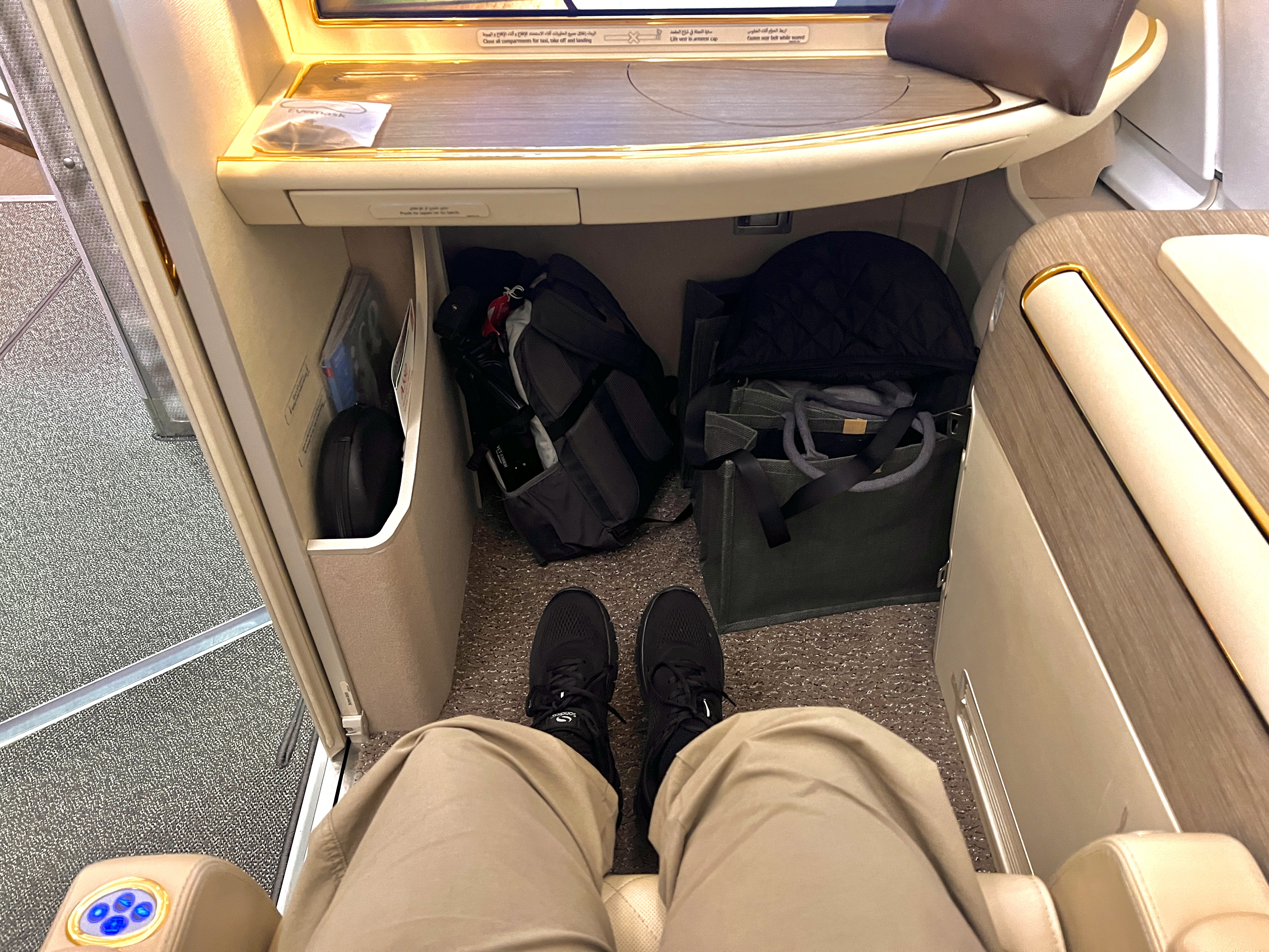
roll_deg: +0.6
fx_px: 953
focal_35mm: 26
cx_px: 634
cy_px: 476
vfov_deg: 53.1
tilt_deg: -42.2
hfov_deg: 67.3
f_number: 1.5
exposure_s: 1/31
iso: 640
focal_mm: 5.7
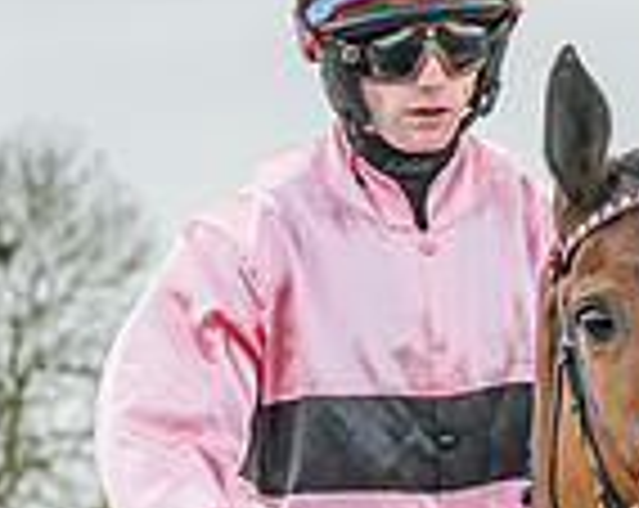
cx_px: 317
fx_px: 11248
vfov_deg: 2.6
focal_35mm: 596
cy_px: 548
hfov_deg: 3.3
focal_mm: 89
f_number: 5.6
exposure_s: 1/320
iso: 200
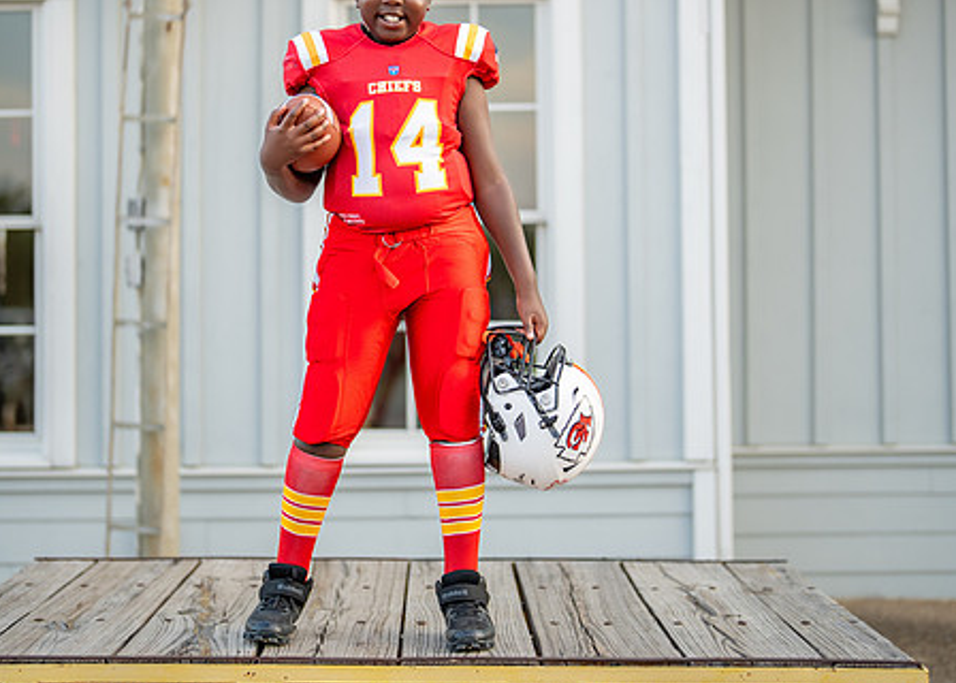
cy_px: 251
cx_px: 429
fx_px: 1928
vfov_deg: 20.0
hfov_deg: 27.8
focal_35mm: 71
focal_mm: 50
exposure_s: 1/1000
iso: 200
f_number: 1.2
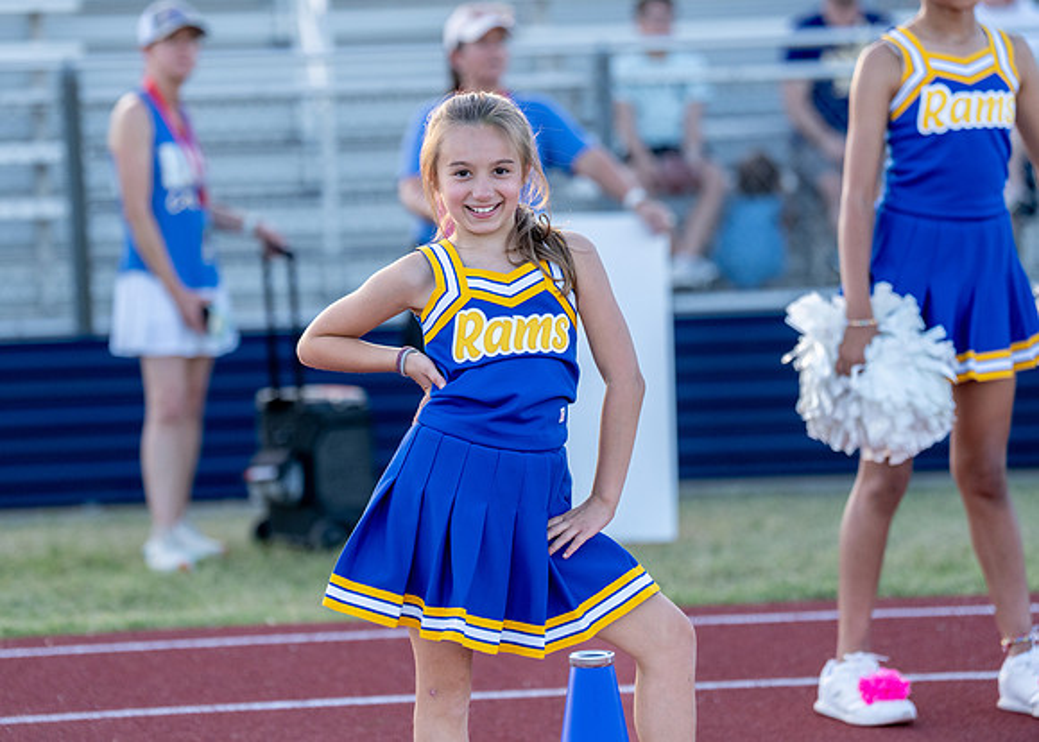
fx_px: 4839
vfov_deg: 8.8
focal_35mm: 164
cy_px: 309
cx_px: 488
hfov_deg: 12.3
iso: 640
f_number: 2.8
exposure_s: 1/1000
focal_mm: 131
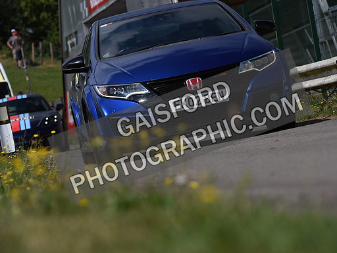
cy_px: 126
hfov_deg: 9.1
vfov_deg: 6.8
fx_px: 2122
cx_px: 180
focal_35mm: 218
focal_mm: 200
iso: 500
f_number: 8
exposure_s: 1/1000
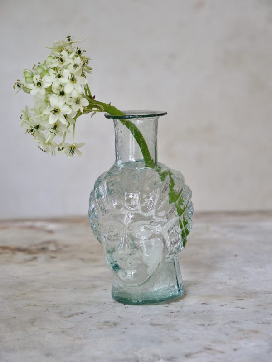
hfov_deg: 13.7
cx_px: 136
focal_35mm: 108
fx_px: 1131
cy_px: 181
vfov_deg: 18.2
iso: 800
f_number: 4
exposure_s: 1/125
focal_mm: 54
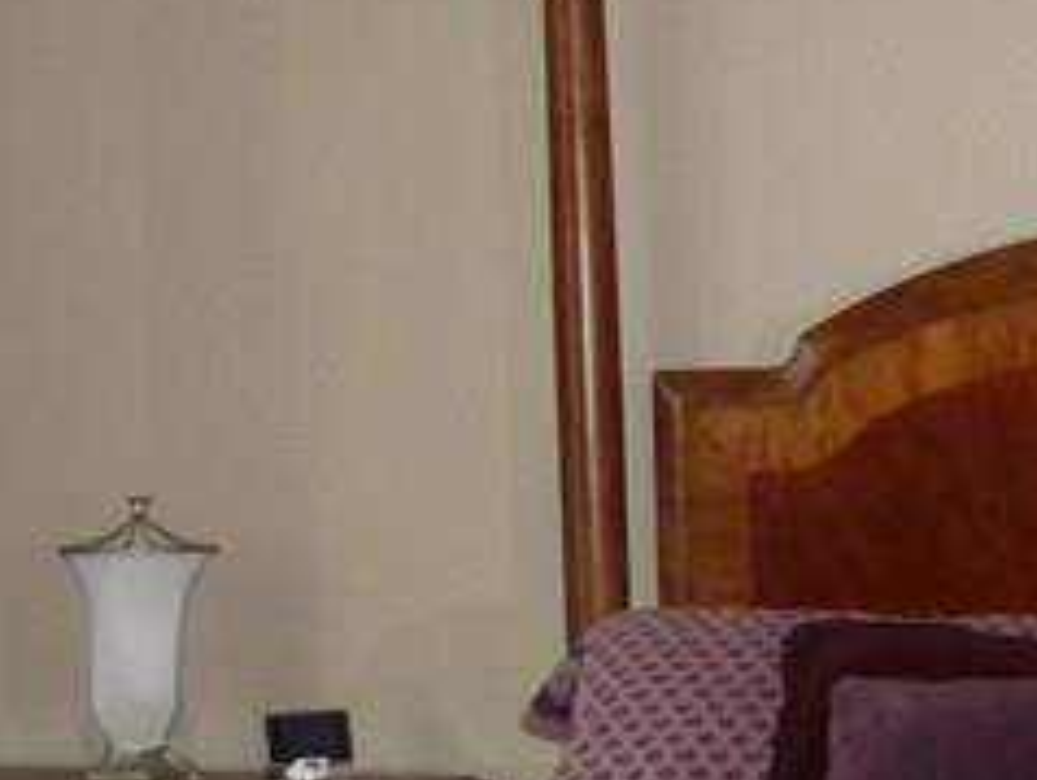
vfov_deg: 12.8
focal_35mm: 116
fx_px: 3479
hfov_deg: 16.4
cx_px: 1146
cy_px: 527
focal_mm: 4.8
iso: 200
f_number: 4
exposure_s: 1/25
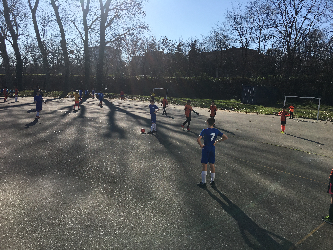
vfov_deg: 48.2
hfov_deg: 61.7
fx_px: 279
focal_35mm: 29
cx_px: 166
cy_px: 125
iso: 25
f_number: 2.2
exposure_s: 1/2137
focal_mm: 4.15
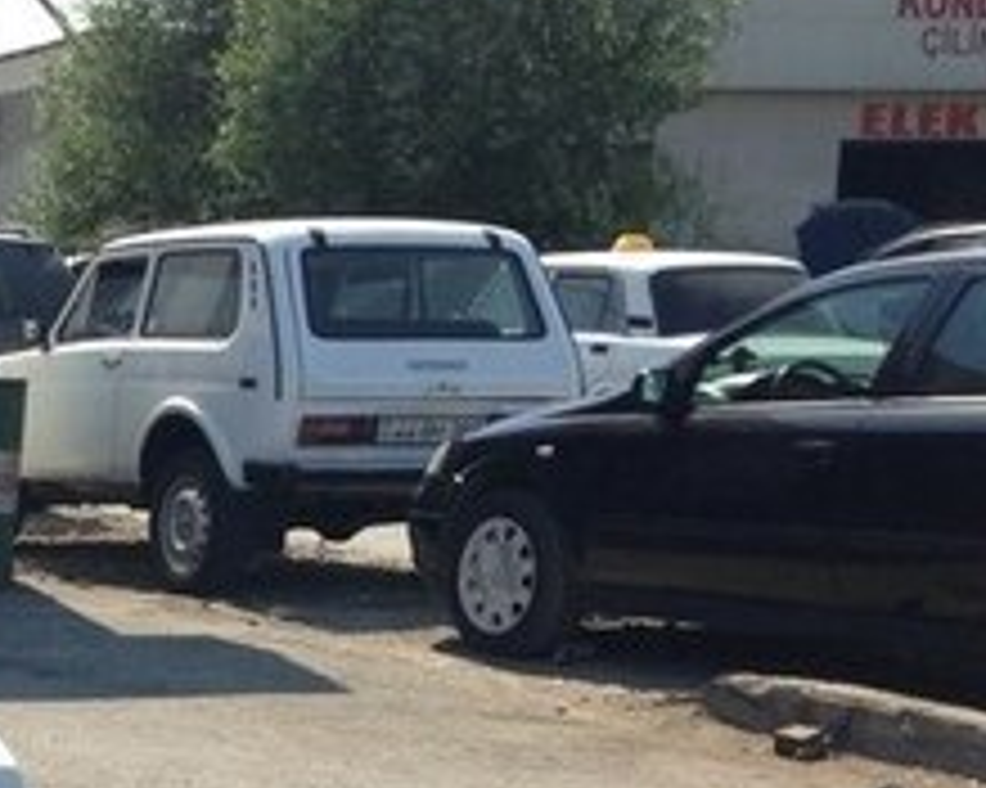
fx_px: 2829
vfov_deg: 15.4
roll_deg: +0.3
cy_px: 903
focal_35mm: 97
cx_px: -473
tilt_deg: -11.9
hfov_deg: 17.8
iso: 50
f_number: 2.4
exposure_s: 1/1232
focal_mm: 4.12
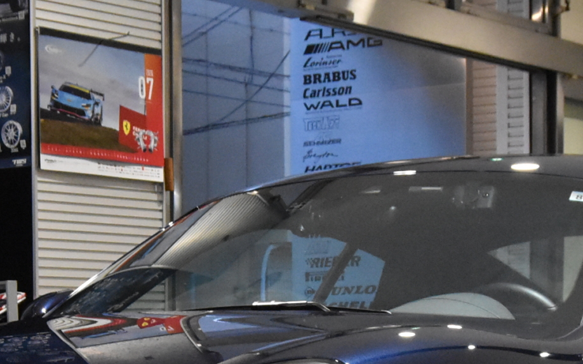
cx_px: 255
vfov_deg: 10.0
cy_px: 470
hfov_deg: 16.3
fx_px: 2034
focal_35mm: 128
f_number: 8
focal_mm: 30
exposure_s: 1/50
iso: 5000
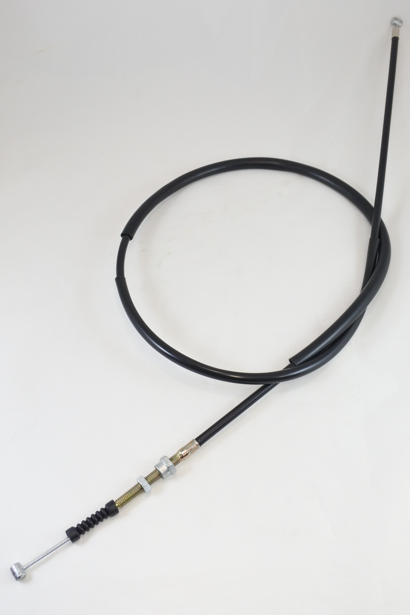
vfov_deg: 53.1
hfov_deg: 36.9
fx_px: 615
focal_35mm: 36
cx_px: 205
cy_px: 308
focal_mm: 13.4
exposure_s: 1/125
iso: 450
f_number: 4
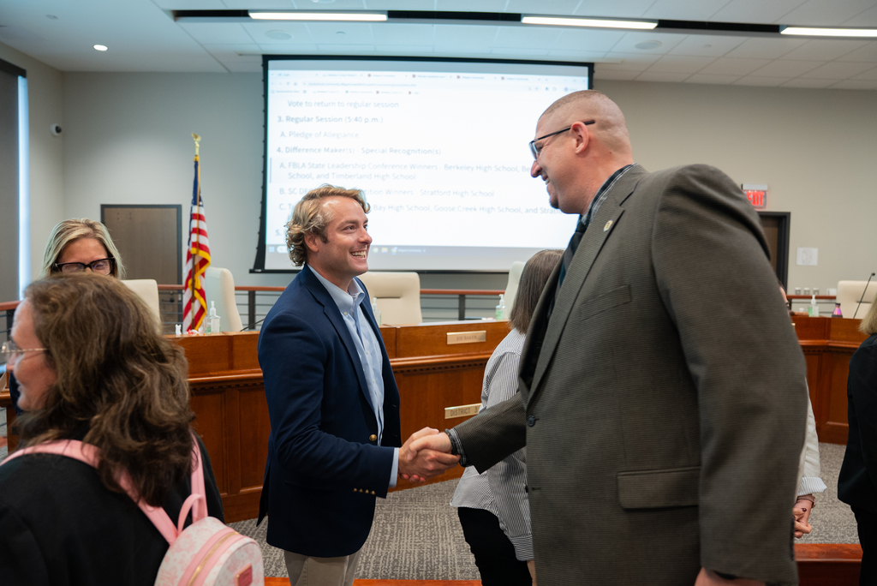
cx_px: 438
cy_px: 293
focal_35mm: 24
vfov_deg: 53.2
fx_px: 585
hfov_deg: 73.7
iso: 1600
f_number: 2.8
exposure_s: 1/125
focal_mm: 24
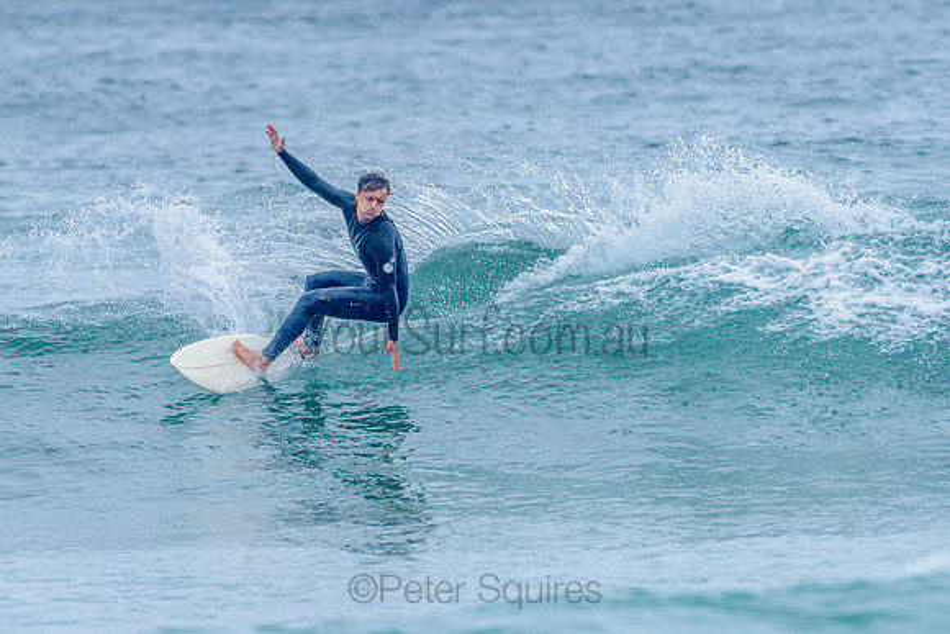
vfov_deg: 2.2
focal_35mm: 628
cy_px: 317
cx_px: 377
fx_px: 16569
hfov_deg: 3.3
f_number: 5.6
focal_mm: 500
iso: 800
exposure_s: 1/2000
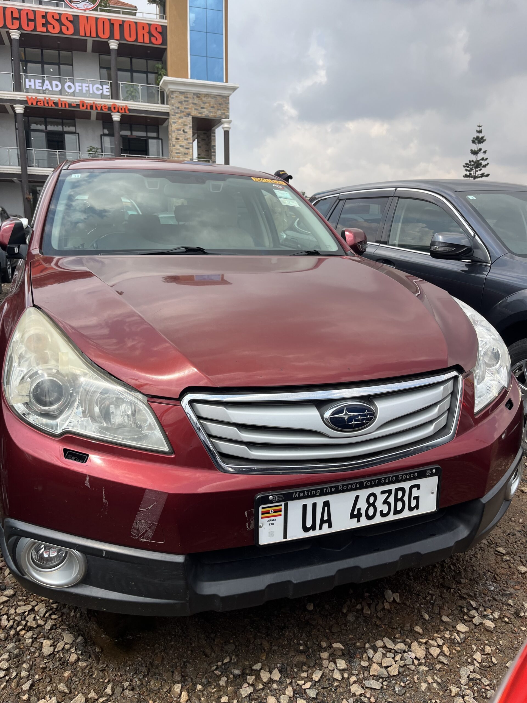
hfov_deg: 53.1
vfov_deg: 67.3
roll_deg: +0.4
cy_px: 352
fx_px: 528
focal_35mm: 26
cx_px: 264
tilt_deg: -10.9
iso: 50
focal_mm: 5.1
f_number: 1.6
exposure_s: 1/2101
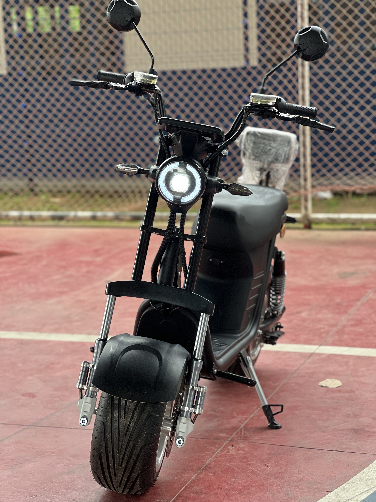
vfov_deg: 25.3
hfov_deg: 19.1
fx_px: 1115
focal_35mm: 77
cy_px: 251
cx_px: 188
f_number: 2.8
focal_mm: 9
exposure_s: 1/121
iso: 160
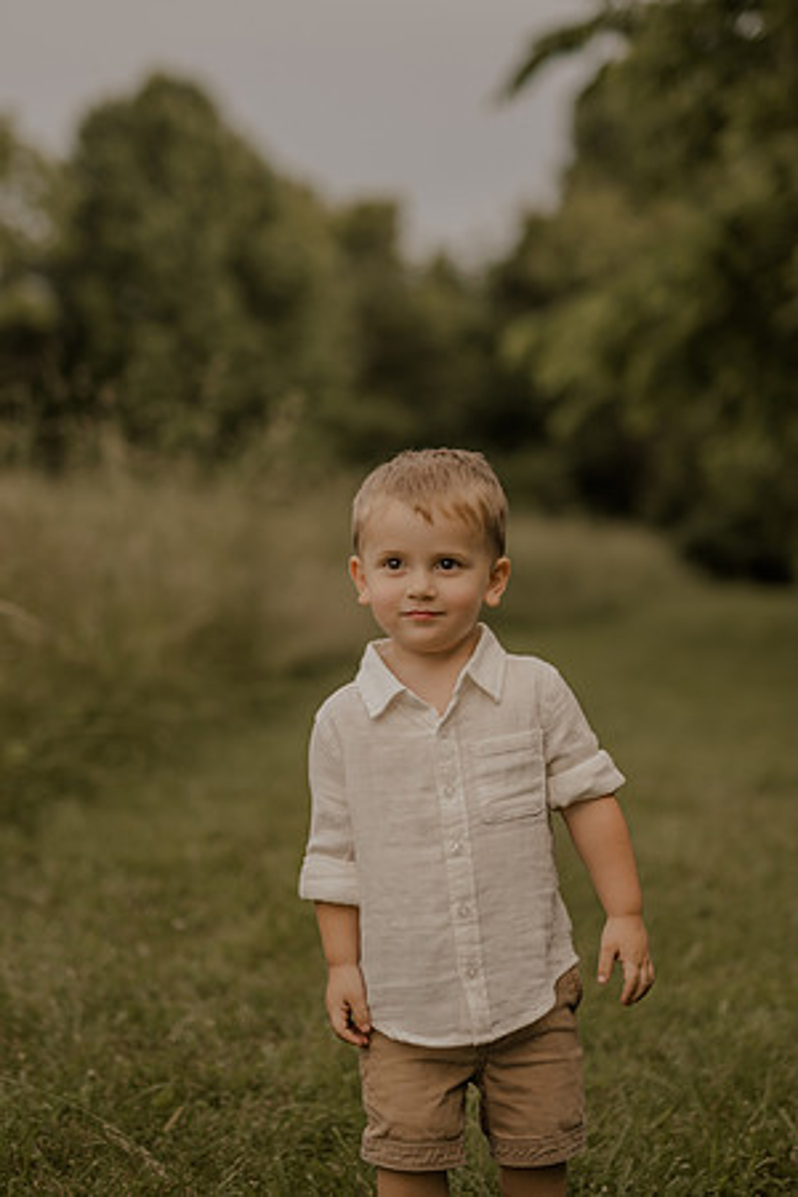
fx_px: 2494
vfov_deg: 27.0
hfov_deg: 18.2
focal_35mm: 75
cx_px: 399
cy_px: 598
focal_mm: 50
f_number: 2.8
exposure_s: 1/800
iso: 200
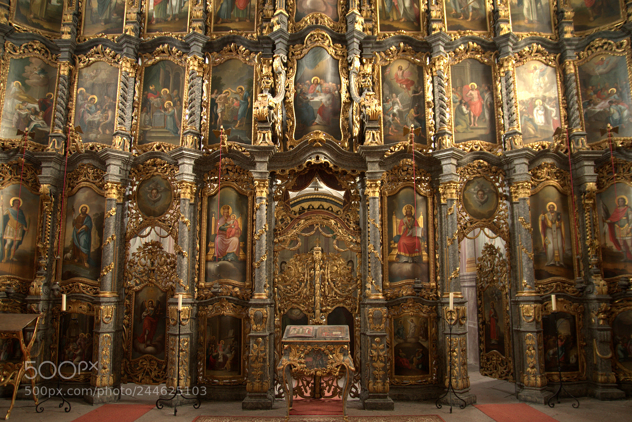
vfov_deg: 51.3
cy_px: 211
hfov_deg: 71.5
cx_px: 316
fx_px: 439
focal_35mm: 25
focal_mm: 17
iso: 800
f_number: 2.8
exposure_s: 1/25
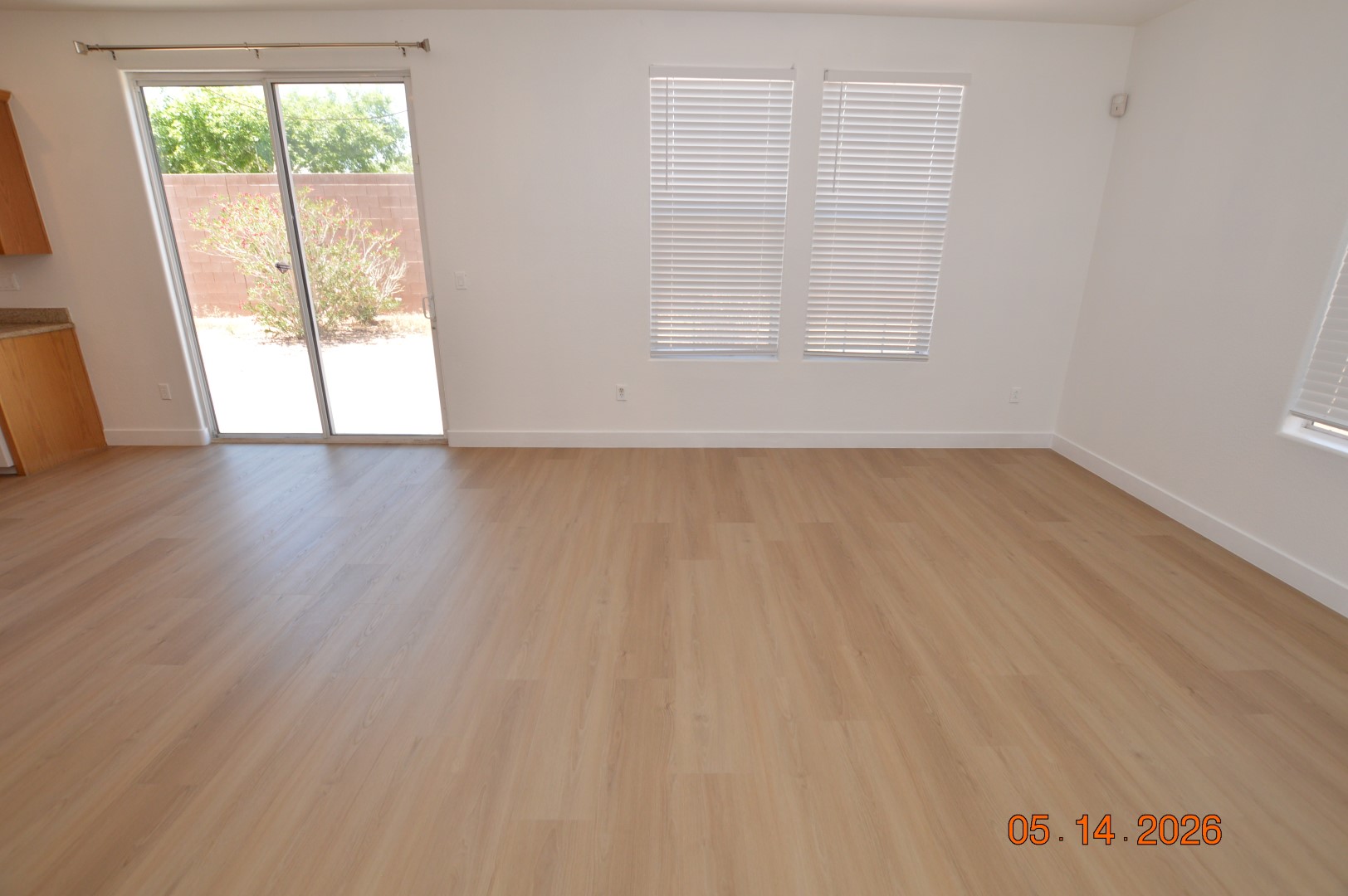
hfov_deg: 100.4
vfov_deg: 77.2
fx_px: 561
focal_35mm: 15
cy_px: 448
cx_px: 674
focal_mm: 10
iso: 360
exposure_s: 1/125
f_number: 5.6
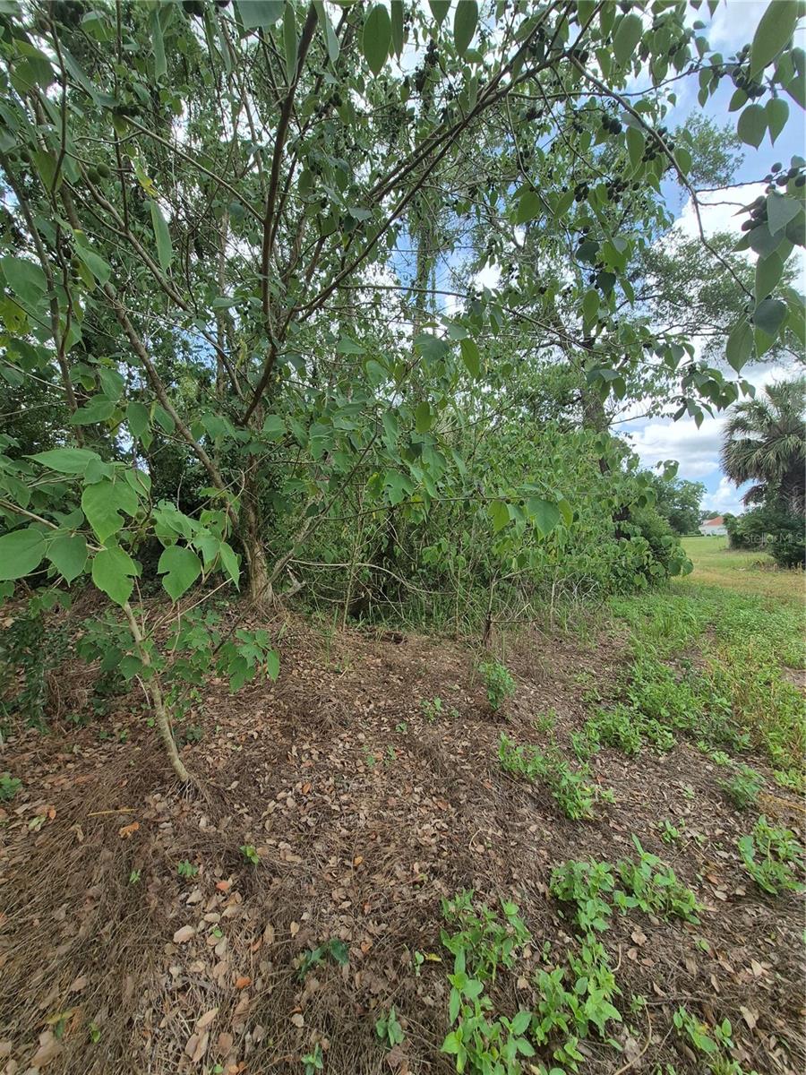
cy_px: 538
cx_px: 403
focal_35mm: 13
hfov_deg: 89.9
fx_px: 404
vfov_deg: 106.2
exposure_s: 1/782
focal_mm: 1.74
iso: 50
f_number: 2.2
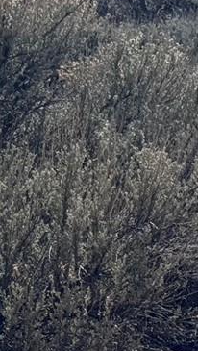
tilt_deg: -0.7
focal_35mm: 229
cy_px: -207
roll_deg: -1.5
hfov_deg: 5.3
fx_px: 2132
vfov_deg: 9.1
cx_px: -1
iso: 64
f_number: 1.78
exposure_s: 1/12500
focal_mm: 6.76
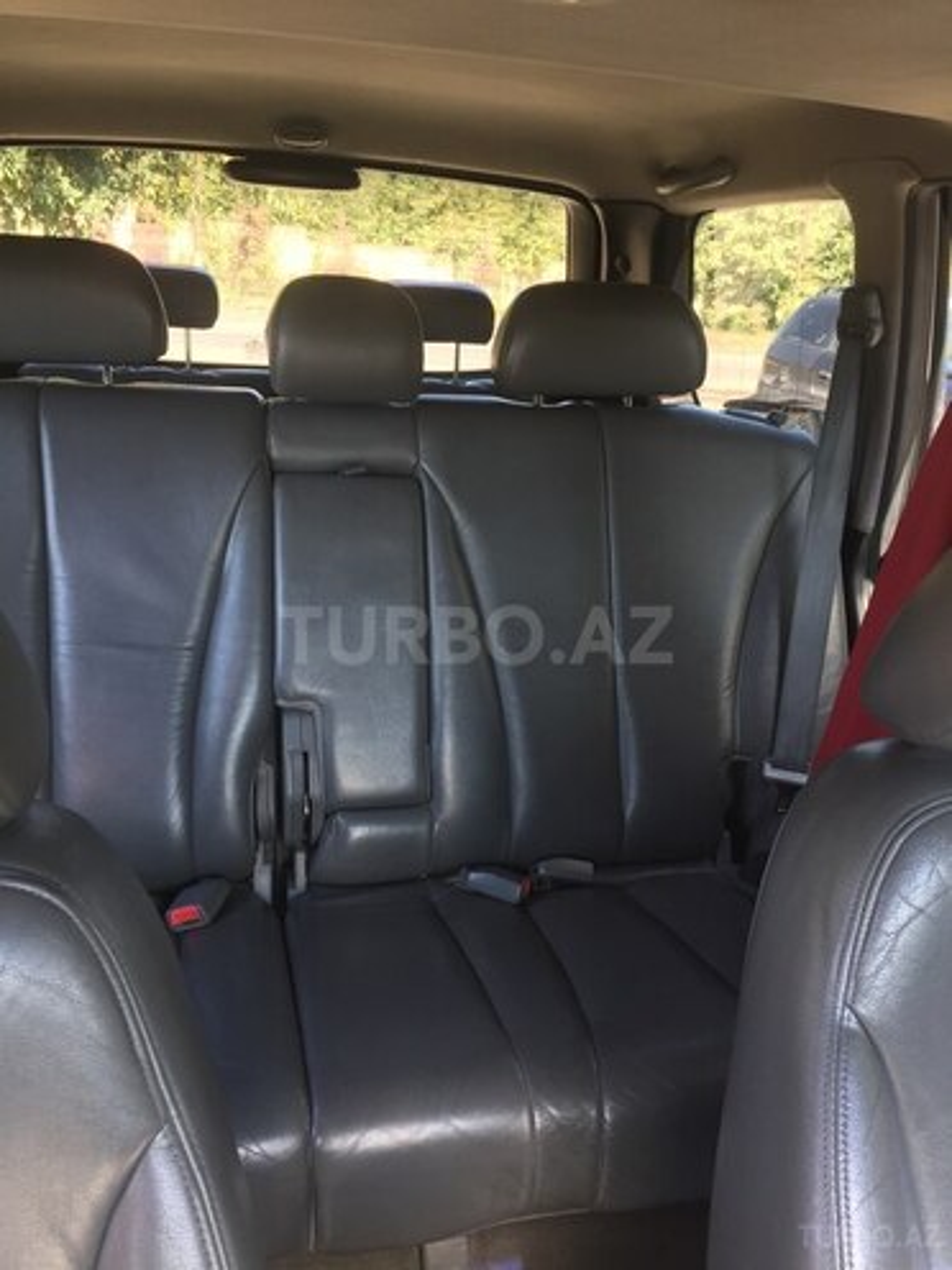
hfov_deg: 48.2
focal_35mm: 29
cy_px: 635
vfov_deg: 61.7
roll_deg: -4.2
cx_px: 476
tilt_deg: -18.5
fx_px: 1063
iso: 40
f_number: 2.2
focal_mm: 4.15
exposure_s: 1/50
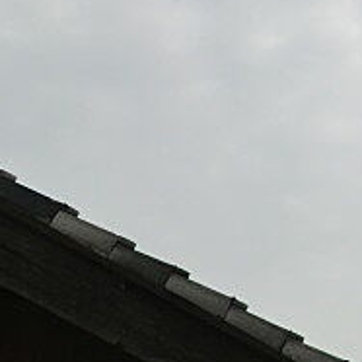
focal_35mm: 73
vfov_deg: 23.7
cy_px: 173
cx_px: 496
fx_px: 864
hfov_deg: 21.0
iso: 80
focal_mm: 4.3
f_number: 7.5
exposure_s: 1/500
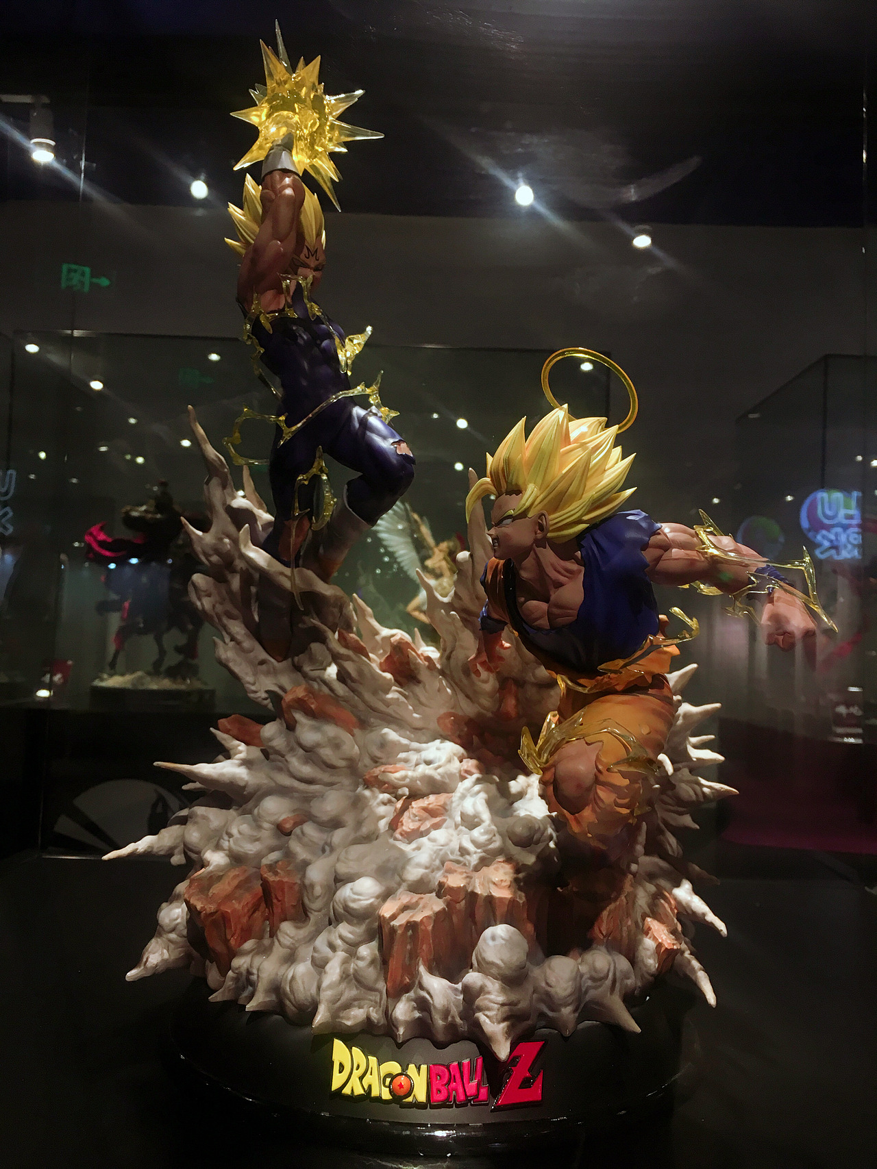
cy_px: 584
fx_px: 980
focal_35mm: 29
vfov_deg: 61.7
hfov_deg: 48.2
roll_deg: -2.3
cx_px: 438
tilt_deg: +5.4
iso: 40
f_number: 2.2
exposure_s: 1/33
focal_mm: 4.15
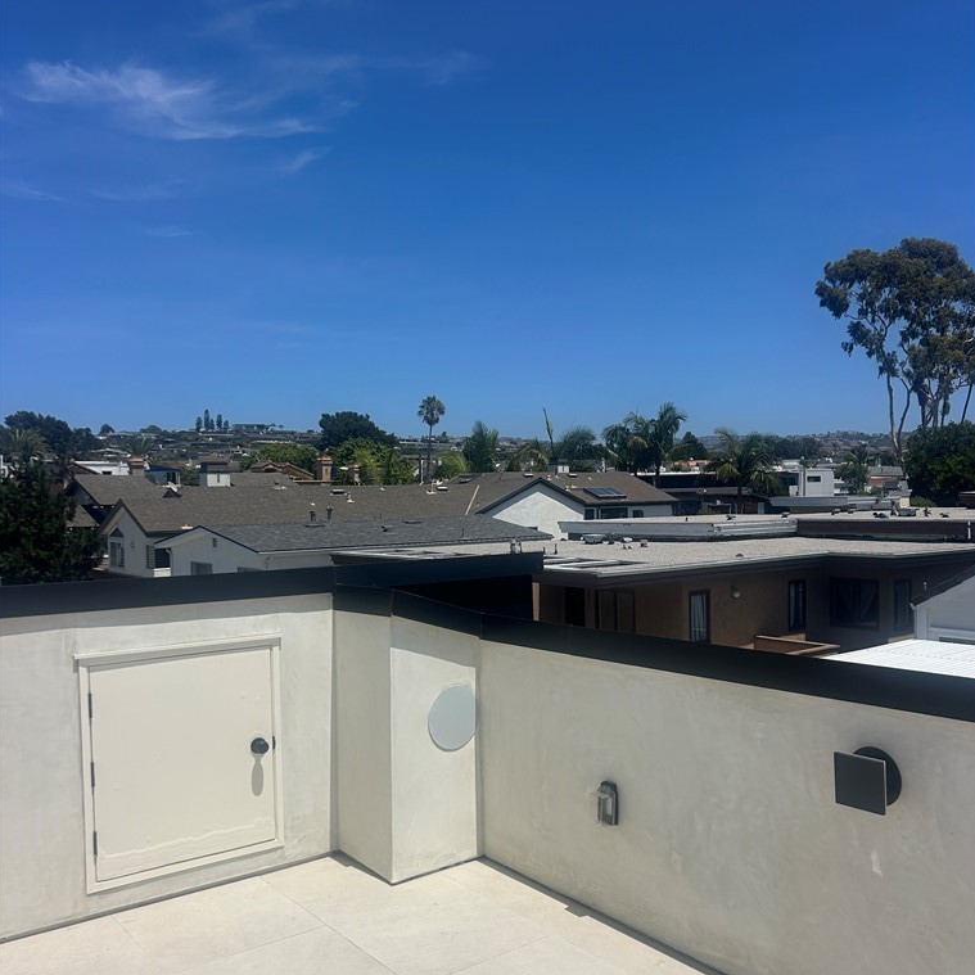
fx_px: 988
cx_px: 491
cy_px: 545
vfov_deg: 52.4
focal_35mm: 31
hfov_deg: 52.5
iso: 50
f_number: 1.5
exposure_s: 1/10309
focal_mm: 5.7
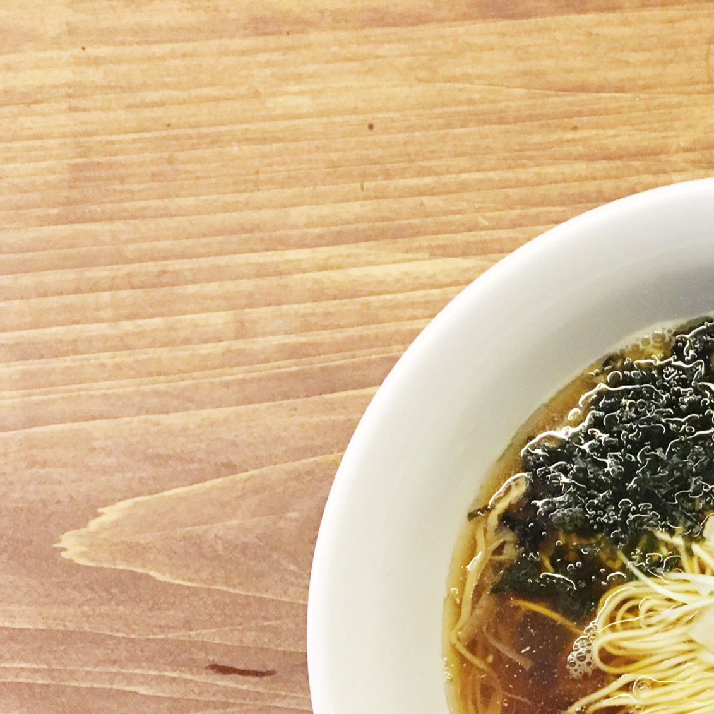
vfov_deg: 28.7
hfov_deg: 27.2
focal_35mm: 58
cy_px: 603
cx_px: 779
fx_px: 1353
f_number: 2.2
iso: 200
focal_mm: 4.15
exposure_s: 1/24
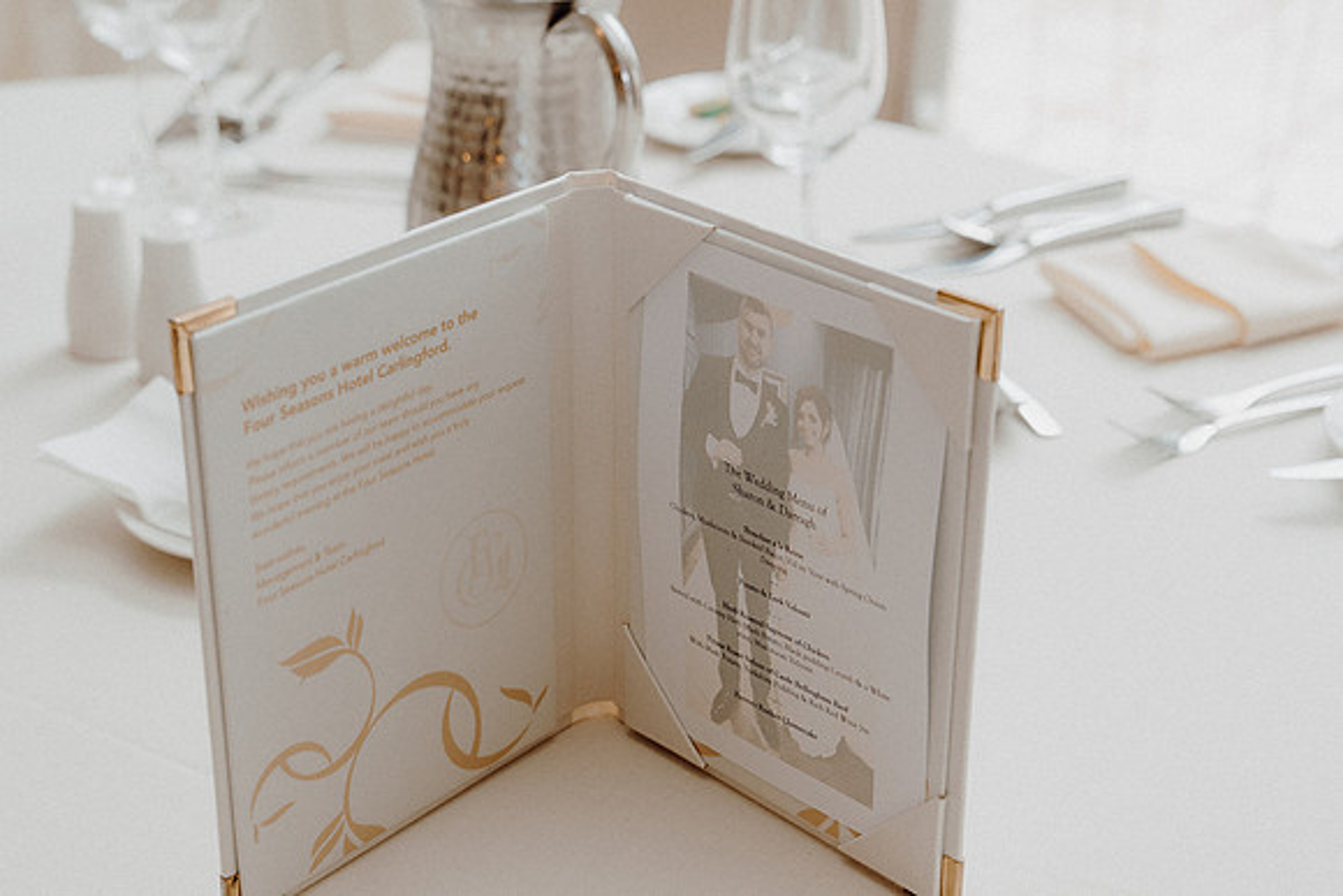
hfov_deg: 33.4
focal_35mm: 60
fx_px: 2239
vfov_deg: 22.6
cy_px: 448
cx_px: 672
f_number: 3.5
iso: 320
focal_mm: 40
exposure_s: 1/160
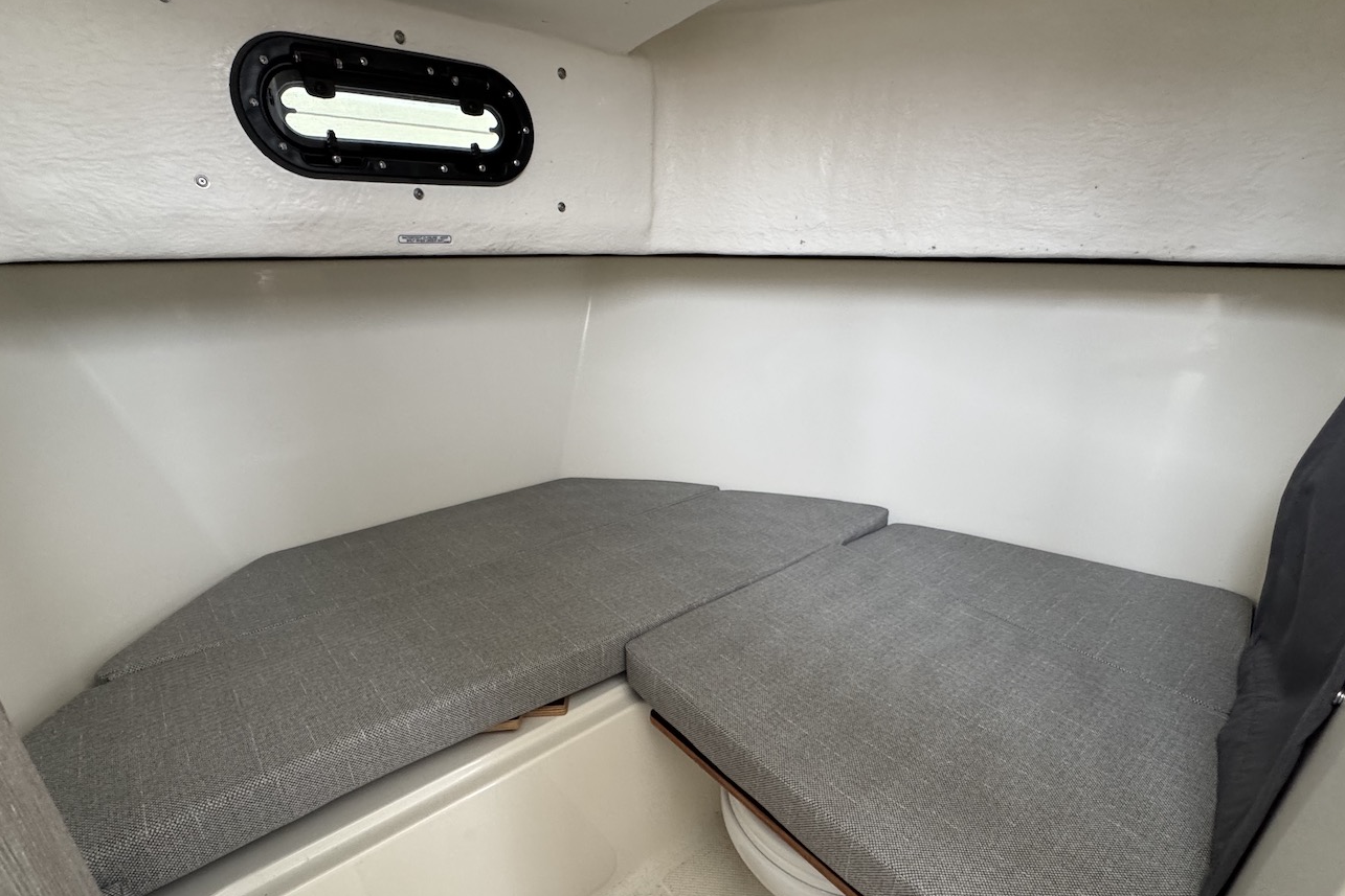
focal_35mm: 17
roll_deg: -0.8
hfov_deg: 93.3
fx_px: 635
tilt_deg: -22.4
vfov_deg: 70.0
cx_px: 682
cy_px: 518
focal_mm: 2.22
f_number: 2.2
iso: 320
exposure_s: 1/99
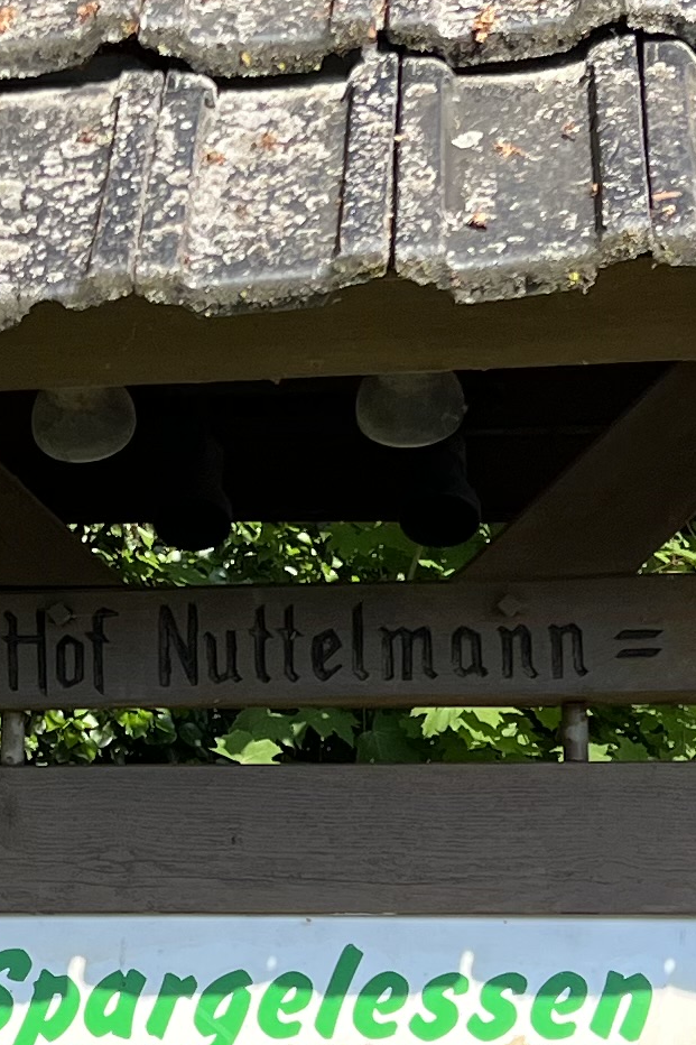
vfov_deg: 17.5
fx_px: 3394
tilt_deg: +2.4
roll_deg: -0.9
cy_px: 640
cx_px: -106
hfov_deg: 11.5
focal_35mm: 117
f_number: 1.5
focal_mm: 5.7
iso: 50
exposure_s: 1/1344
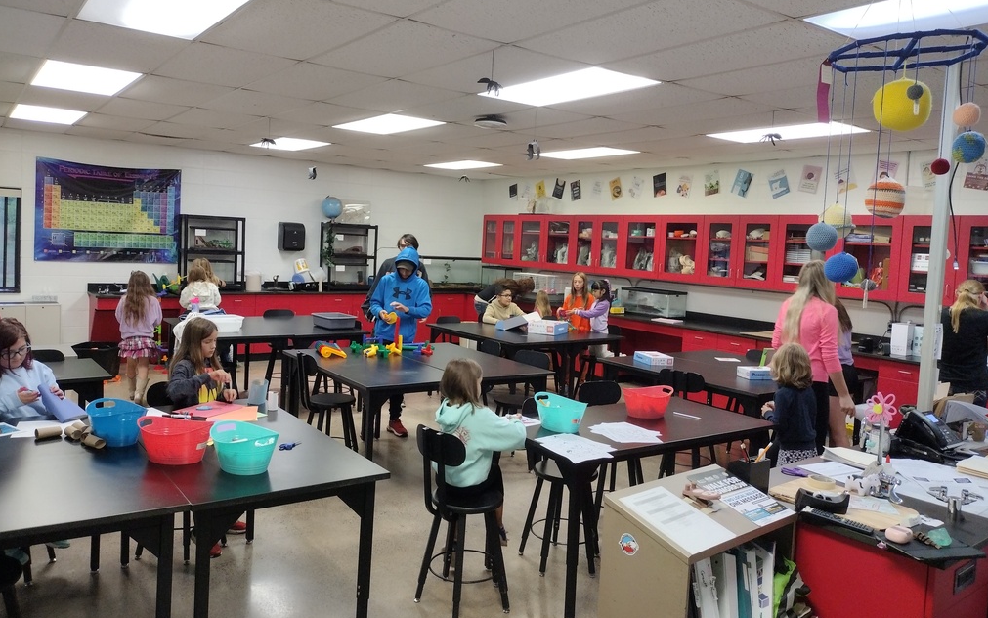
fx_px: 781
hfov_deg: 64.6
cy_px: 287
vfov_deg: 43.1
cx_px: 492
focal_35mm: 29
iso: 176
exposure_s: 1/60
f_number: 1.7
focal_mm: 4.71
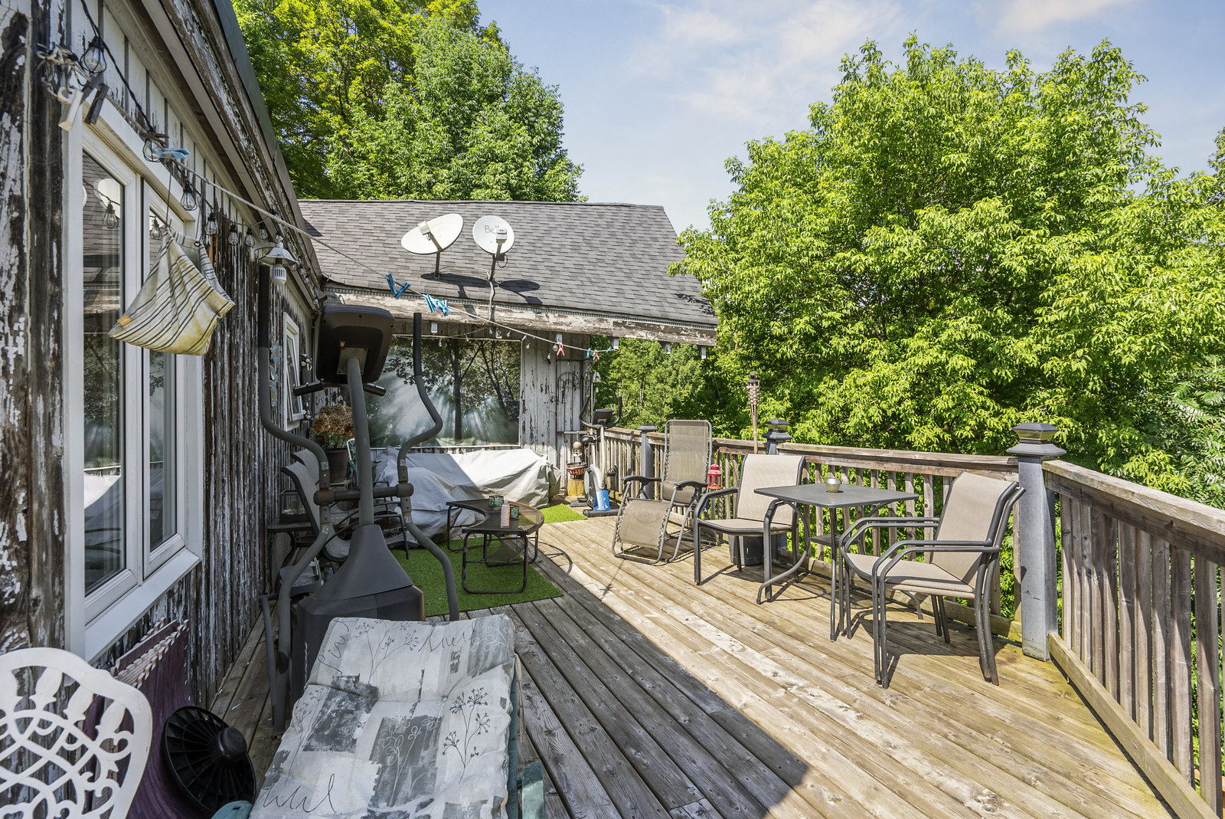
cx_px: 612
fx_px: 545
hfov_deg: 96.7
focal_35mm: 16
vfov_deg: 73.8
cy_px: 410
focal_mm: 16
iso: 80
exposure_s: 1/100
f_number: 8
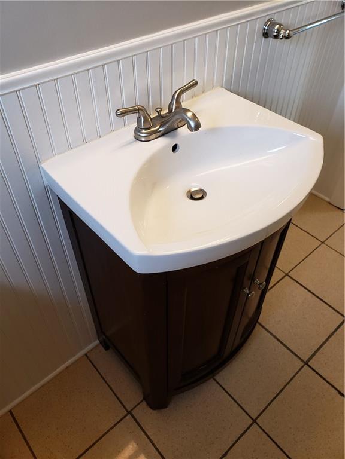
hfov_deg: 53.1
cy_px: 230
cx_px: 172
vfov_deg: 67.3
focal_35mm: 26
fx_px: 346
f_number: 2.4
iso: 250
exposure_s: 1/60
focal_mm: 4.3
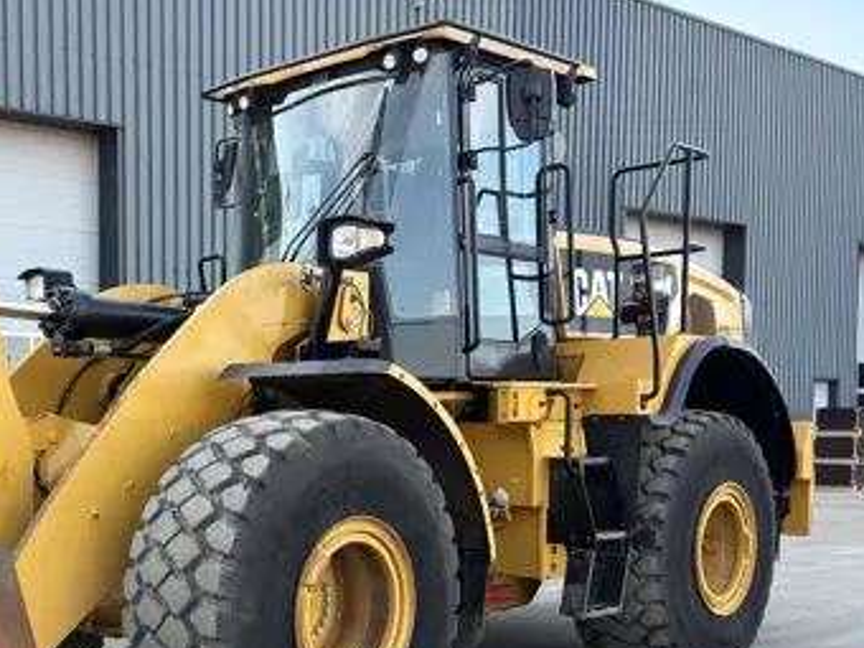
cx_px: 79
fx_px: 1223
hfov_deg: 36.4
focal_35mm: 49
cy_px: 521
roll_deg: +0.4
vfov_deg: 29.0
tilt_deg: -4.5
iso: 50
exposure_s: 1/342
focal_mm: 5.96
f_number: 1.6
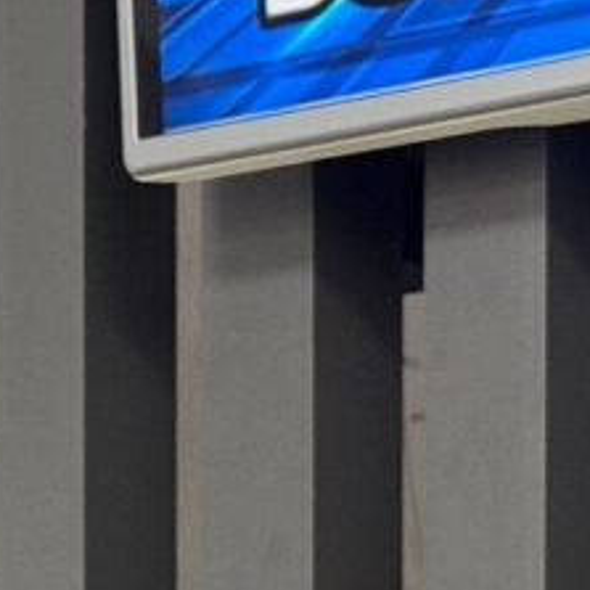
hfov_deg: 7.7
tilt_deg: +1.1
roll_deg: -0.8
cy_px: 1082
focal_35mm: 228
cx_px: 278
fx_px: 4397
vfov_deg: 7.4
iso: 250
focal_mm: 6.76
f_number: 1.78
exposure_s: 1/60
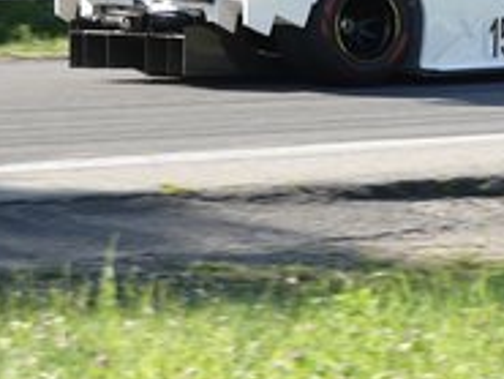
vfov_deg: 4.7
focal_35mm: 315
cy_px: 35
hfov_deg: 6.3
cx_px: 537
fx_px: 4589
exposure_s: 1/800
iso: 320
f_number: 4
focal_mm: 49.51
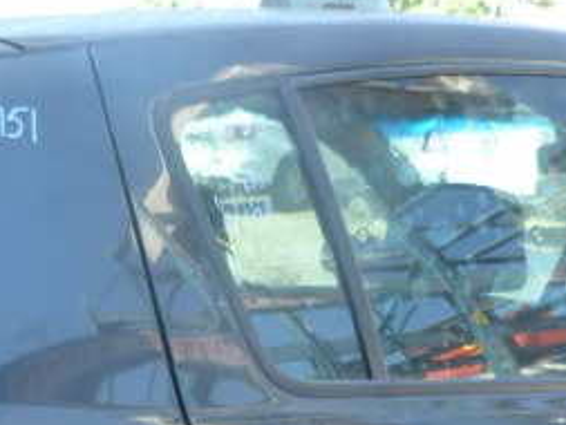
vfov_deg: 17.2
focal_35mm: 79
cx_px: 244
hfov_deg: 24.7
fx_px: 1292
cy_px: 606
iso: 160
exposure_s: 1/60
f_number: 2.8
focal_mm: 4.5
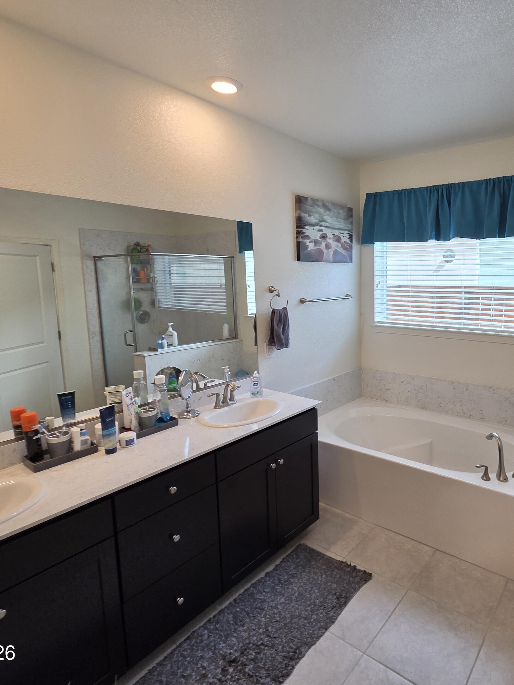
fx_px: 356
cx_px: 360
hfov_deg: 68.6
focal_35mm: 18
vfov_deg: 87.7
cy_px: 330
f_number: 2.2
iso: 80
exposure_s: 1/120
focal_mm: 2.2
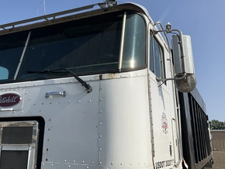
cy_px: 60
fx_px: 260
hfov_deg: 46.5
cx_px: 90
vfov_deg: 35.7
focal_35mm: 40
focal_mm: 3
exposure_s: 1/2538
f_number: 1.8
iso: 25
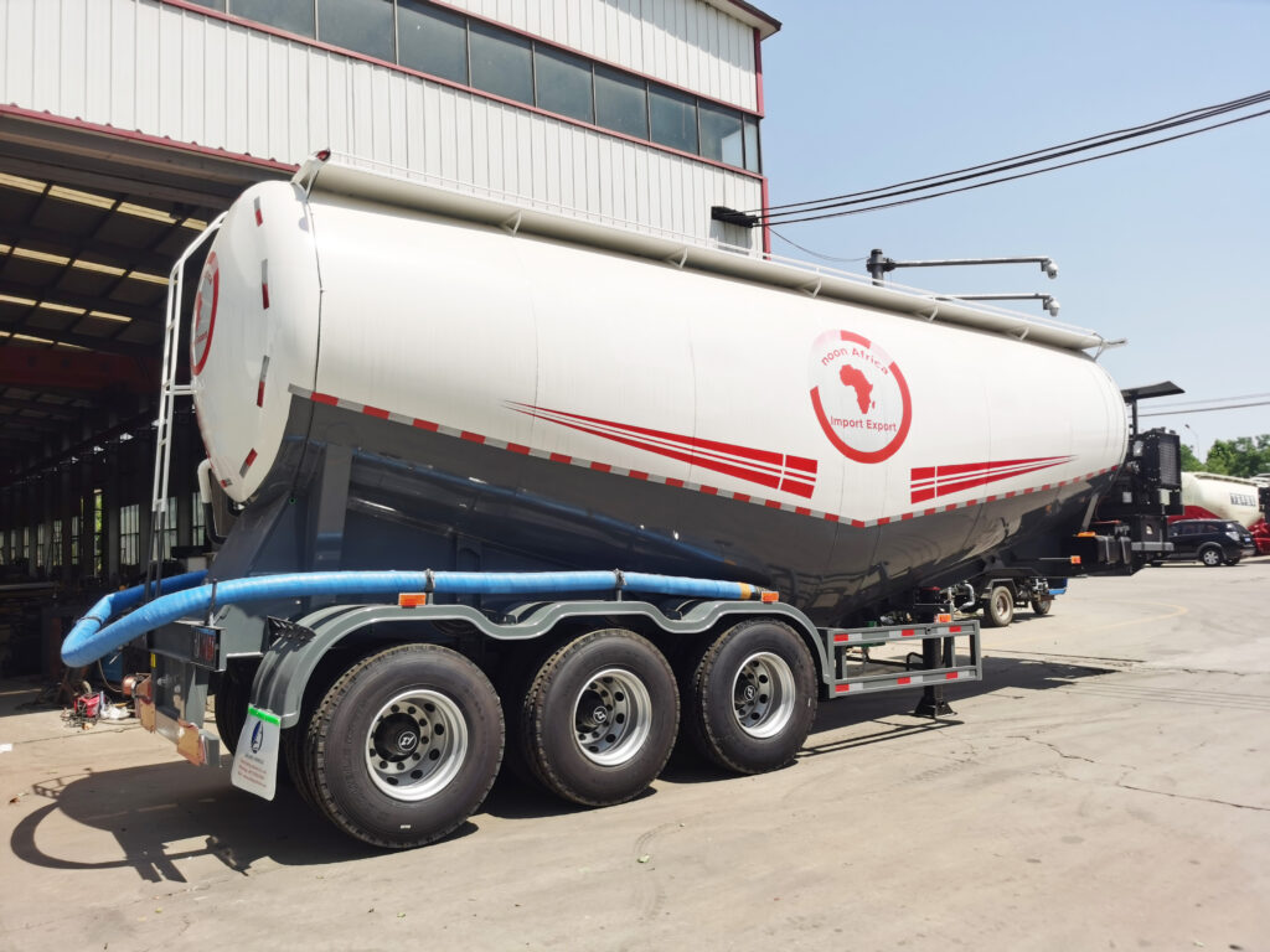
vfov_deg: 51.4
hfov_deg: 65.3
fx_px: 991
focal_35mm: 27
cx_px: 635
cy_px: 476
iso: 50
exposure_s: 1/4902
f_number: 1.6
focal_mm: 5.56
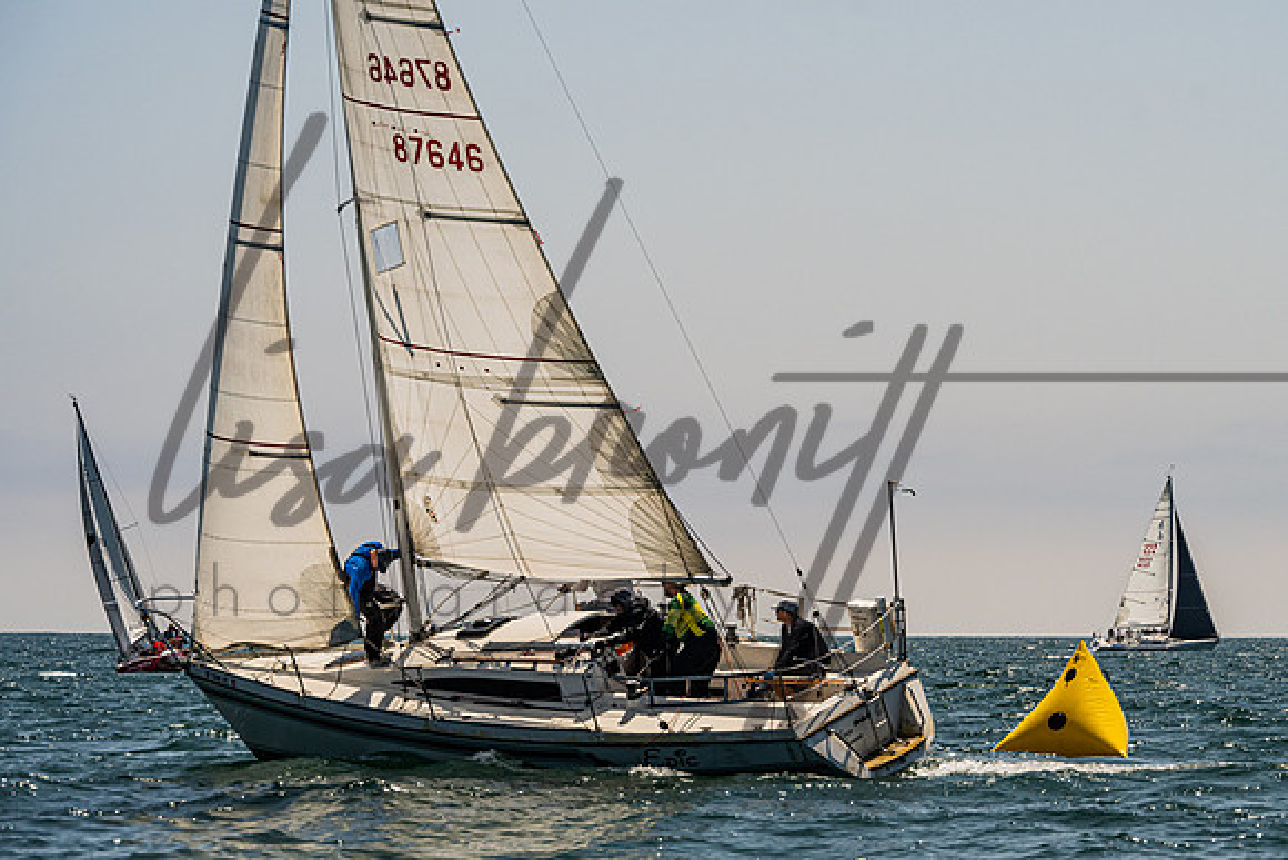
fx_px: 6283
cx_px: 788
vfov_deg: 7.8
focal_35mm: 176
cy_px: 431
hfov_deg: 11.7
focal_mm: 130
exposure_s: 1/4000
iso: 500
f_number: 8
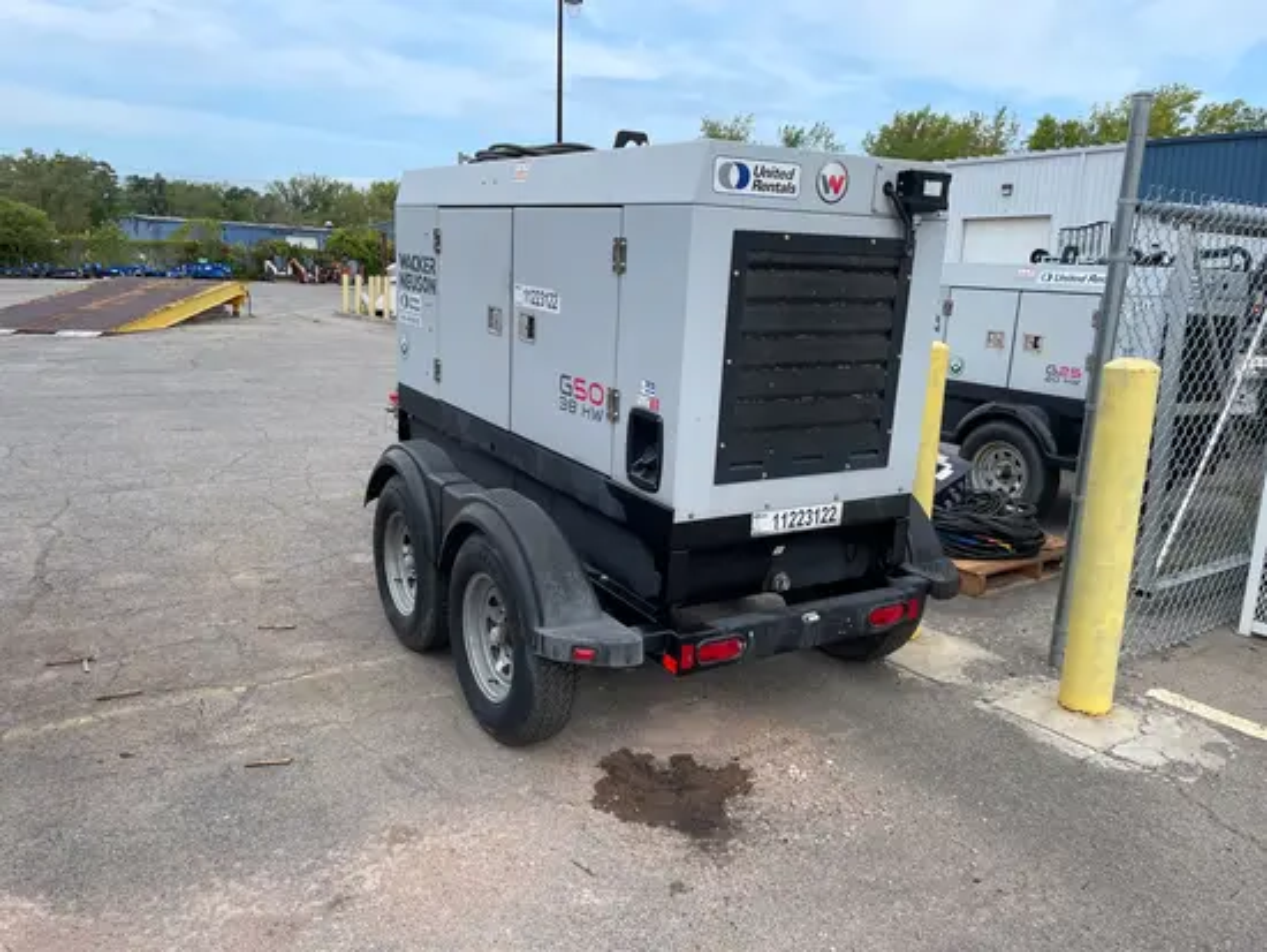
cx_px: 634
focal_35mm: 26
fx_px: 952
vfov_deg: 53.1
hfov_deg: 67.3
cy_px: 476
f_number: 1.6
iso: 32
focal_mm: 4.2
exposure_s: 1/849
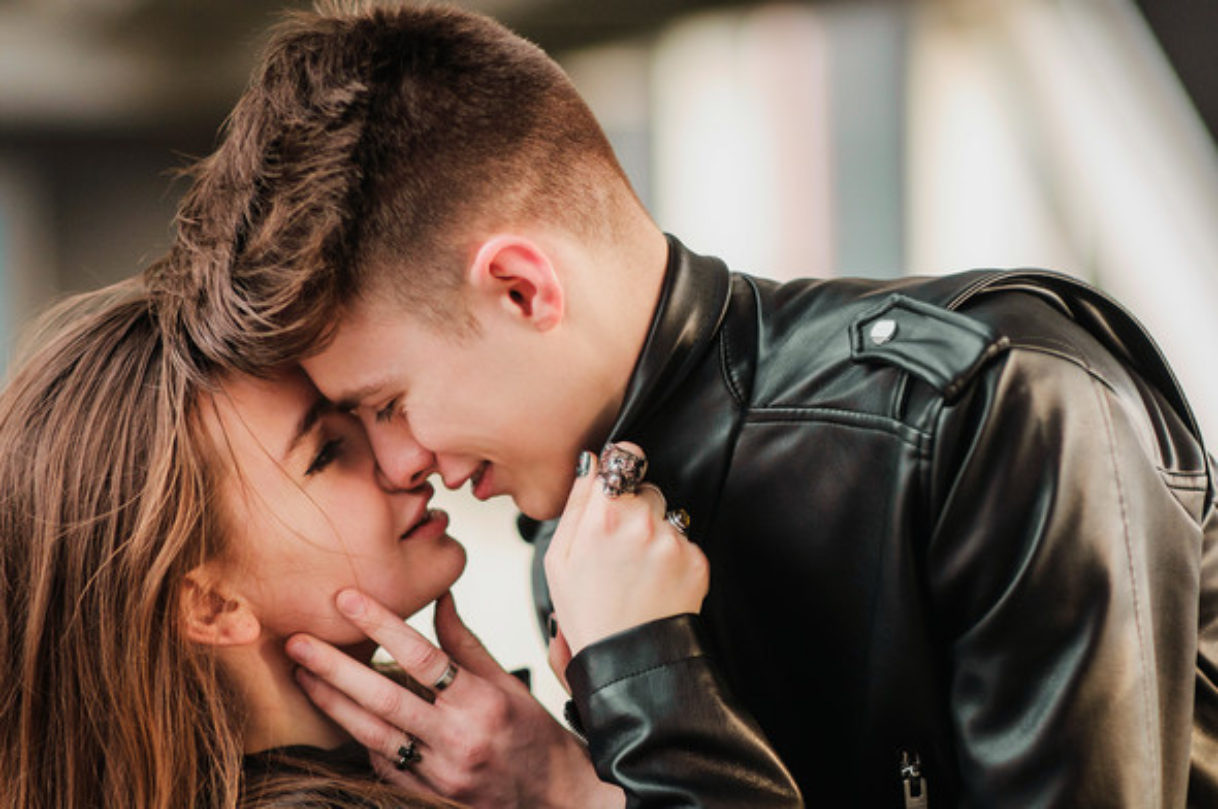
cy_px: 404
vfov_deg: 10.7
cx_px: 609
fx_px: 4309
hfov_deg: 16.1
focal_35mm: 128
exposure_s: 1/800
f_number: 1.8
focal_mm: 85
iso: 400
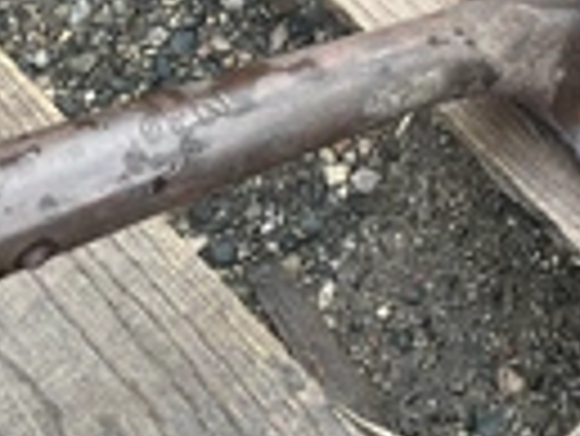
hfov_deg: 21.5
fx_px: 1509
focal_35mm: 90
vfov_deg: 16.0
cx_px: 468
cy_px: -22
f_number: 1.8
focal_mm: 3
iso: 32
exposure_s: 1/122
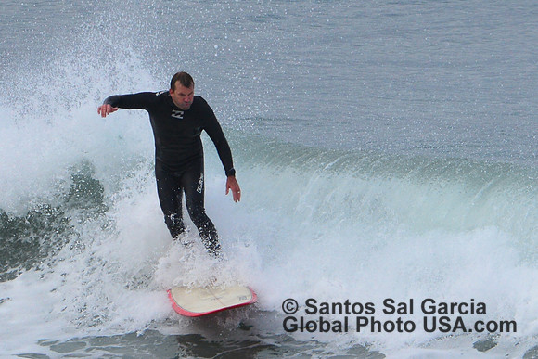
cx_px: 269
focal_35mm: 550
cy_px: 180
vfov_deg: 2.5
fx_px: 8221
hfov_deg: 3.7
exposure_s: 1/500
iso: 1000
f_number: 13
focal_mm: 550
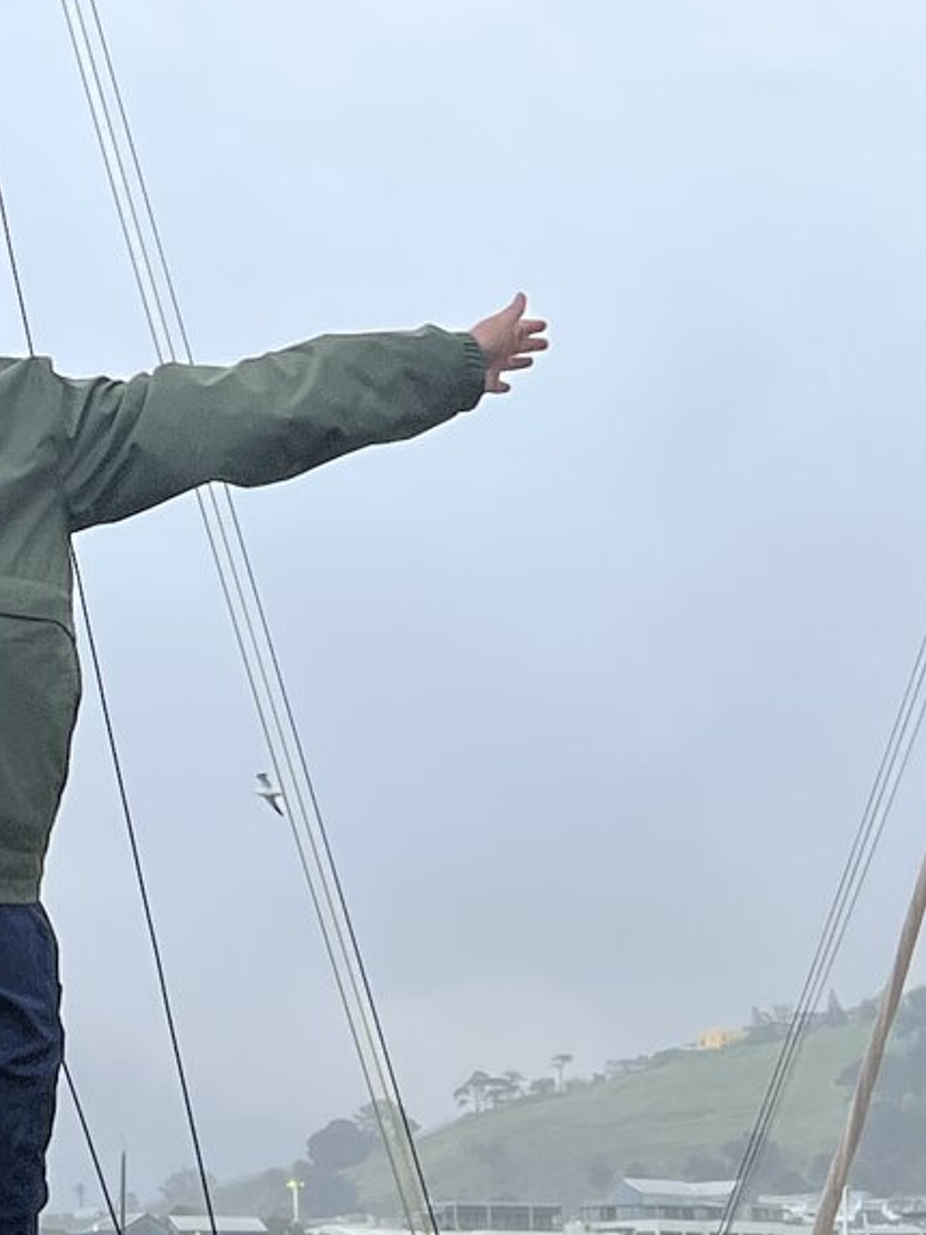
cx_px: -118
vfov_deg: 16.6
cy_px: 418
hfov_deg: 12.3
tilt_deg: +12.1
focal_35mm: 118
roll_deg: +0.0
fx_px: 4207
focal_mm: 5.7
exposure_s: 1/249
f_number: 1.5
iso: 40
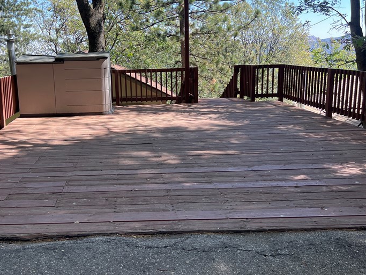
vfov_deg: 36.8
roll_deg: +1.6
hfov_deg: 47.2
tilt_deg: -10.4
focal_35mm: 39
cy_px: 129
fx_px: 412
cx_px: 125
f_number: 1.5
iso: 50
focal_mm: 5.7
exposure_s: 1/639
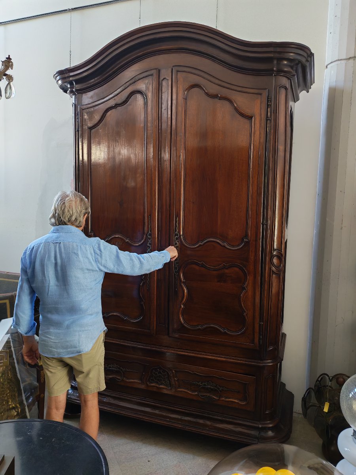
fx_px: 370
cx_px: 178
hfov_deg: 51.4
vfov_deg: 65.3
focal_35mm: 27
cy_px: 238
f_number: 1.9
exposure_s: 1/100
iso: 1000
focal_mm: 6.12
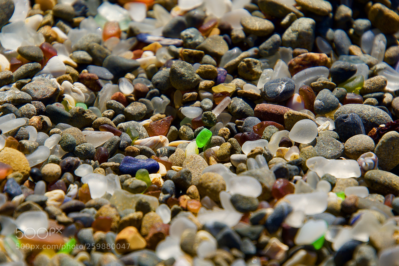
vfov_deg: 2.3
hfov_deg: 3.4
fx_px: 6648
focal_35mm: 600
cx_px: 200
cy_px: 133
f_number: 8
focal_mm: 400
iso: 100
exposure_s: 1/500
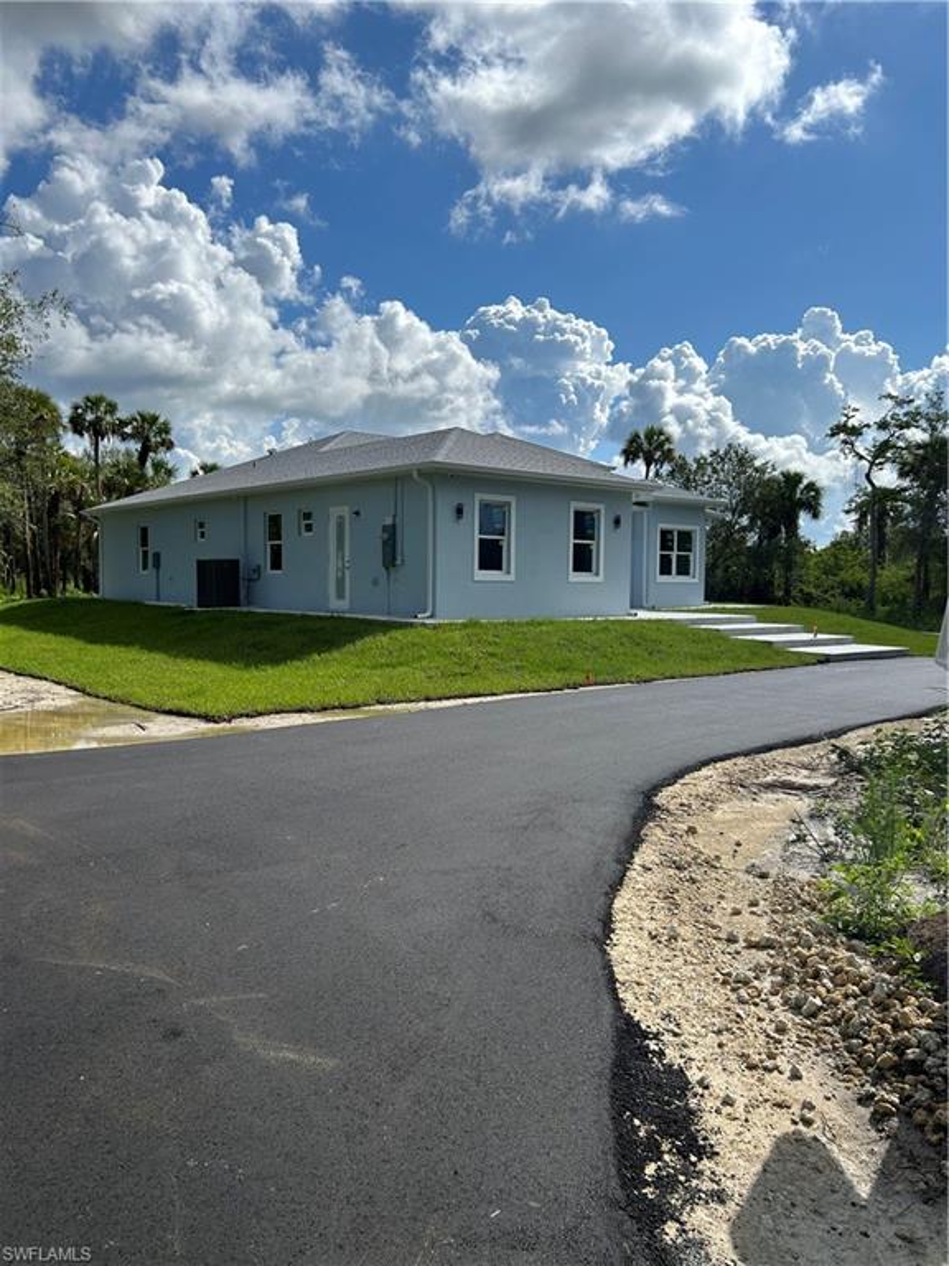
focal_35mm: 26
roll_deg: +0.3
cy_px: 633
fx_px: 950
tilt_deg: -2.3
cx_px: 474
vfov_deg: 67.3
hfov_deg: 53.1
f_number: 1.5
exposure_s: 1/7463
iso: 50
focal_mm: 5.7
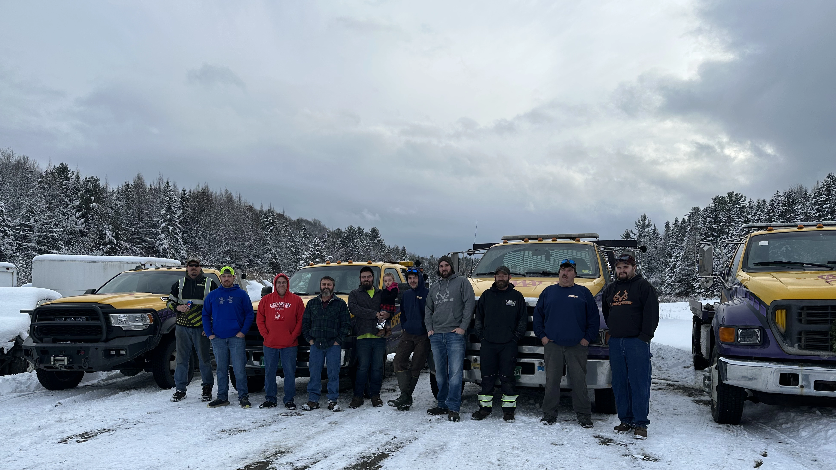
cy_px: 319
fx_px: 598
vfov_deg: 42.2
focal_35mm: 27
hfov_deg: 69.9
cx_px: 413
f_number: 1.78
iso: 80
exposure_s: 1/3247
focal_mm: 6.86
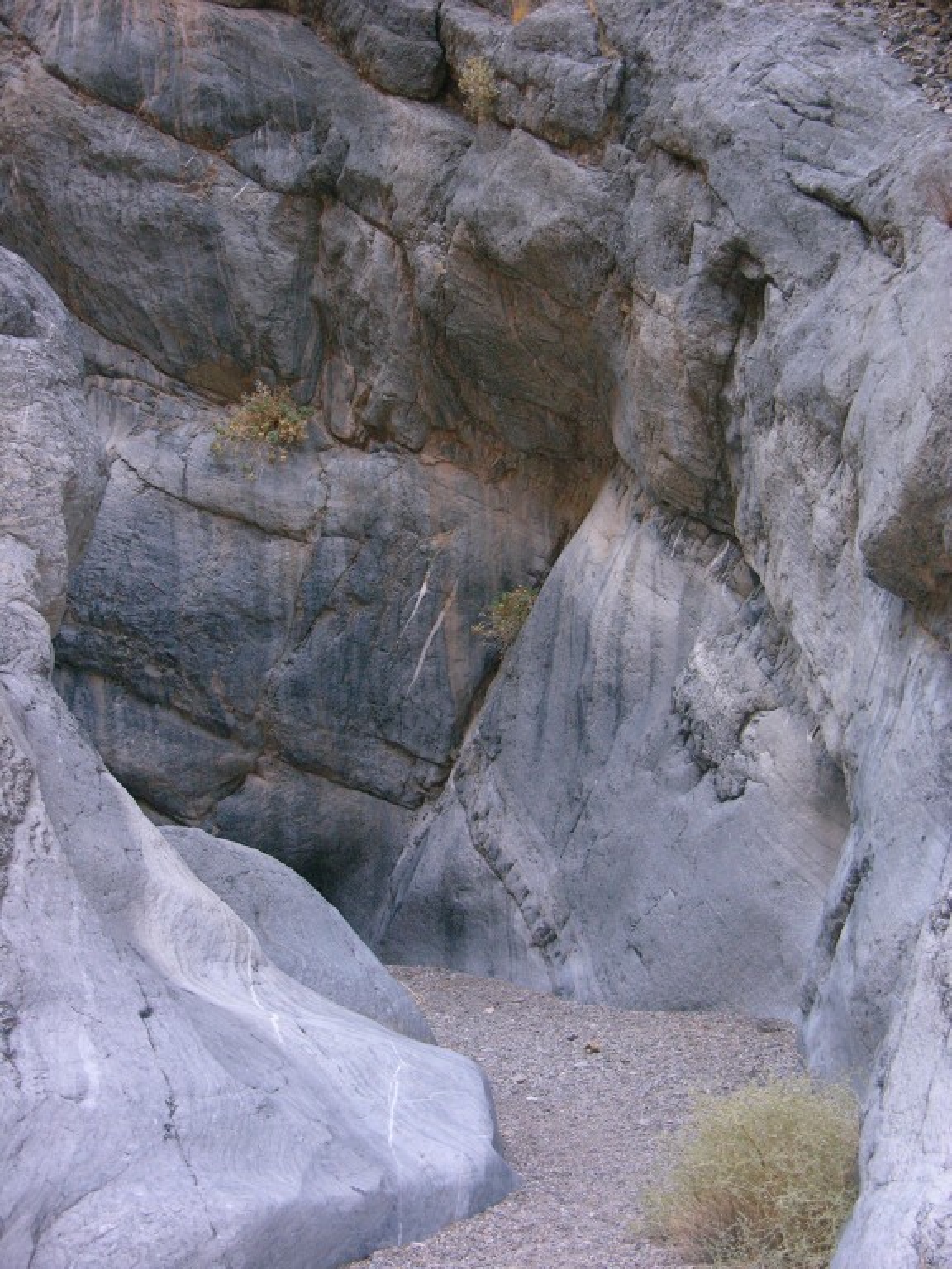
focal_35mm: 62
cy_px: 634
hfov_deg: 23.7
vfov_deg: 31.2
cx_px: 476
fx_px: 2273
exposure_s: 1/120
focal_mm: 15.7
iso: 200
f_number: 3.2
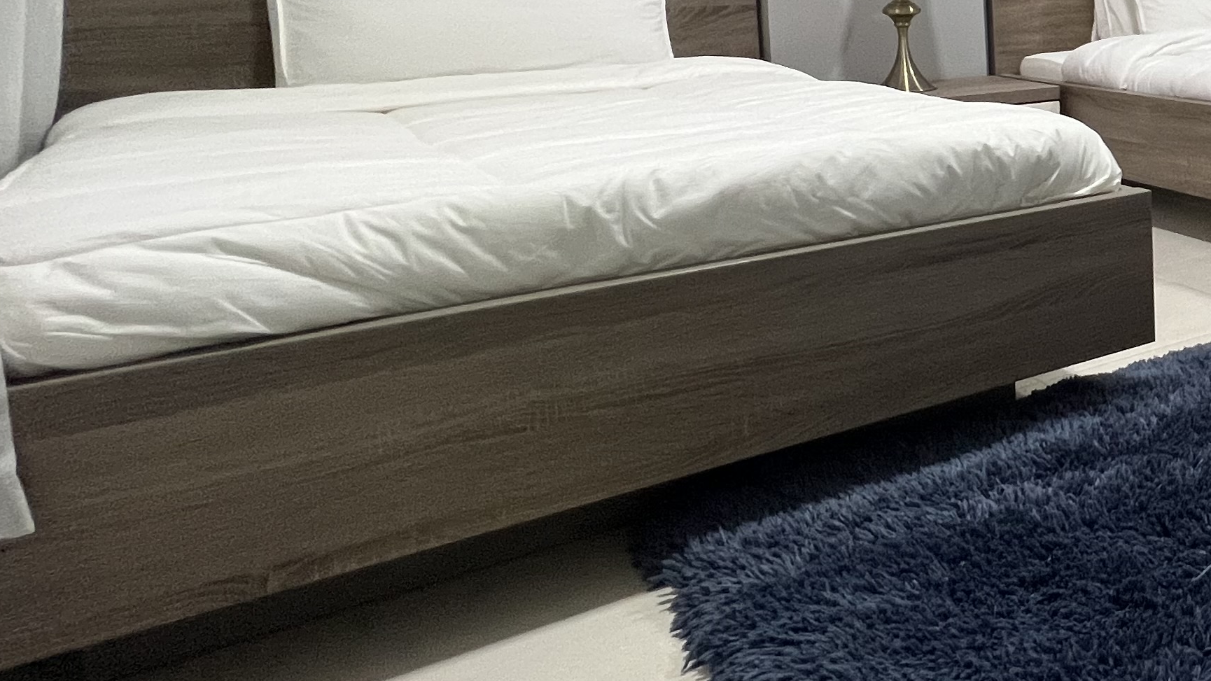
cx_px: 1404
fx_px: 1060
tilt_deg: -5.3
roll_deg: +1.2
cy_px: 57
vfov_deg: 33.6
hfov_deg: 42.7
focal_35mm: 33
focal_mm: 1.57
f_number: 1.8
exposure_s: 1/50
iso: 250
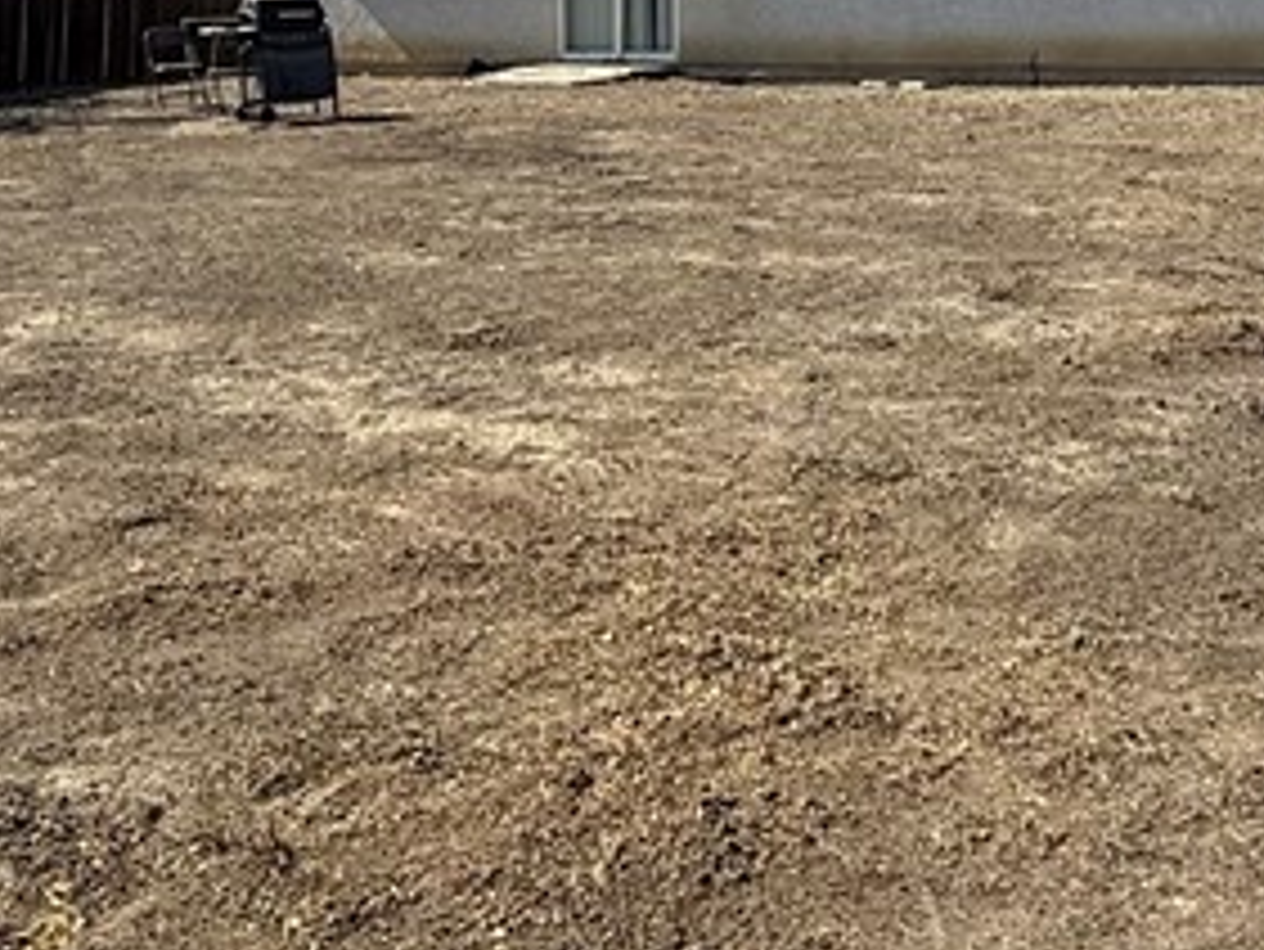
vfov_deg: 27.4
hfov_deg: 37.3
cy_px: 77
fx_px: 1863
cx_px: 756
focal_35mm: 51
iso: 50
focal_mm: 2.22
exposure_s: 1/1745
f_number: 2.2
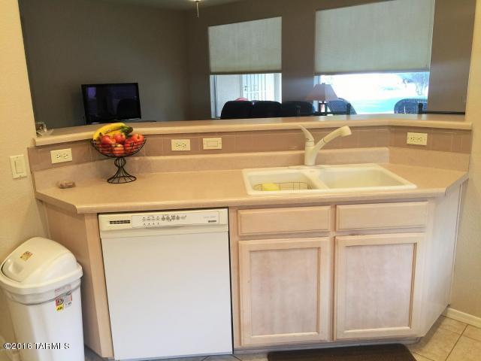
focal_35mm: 29
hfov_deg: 61.7
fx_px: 403
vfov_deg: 48.2
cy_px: 180
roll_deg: +0.6
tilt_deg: -14.3
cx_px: 240
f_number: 2.2
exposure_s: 1/30
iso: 50
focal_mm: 4.15
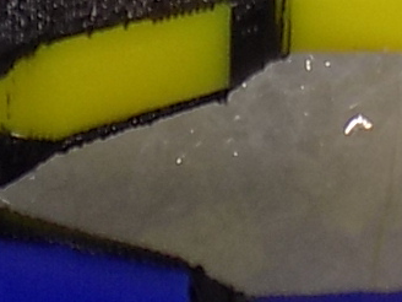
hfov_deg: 7.6
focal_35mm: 256
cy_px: -253
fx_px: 2973
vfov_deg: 5.7
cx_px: 540
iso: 80
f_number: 3.5
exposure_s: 1/125
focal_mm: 6.6
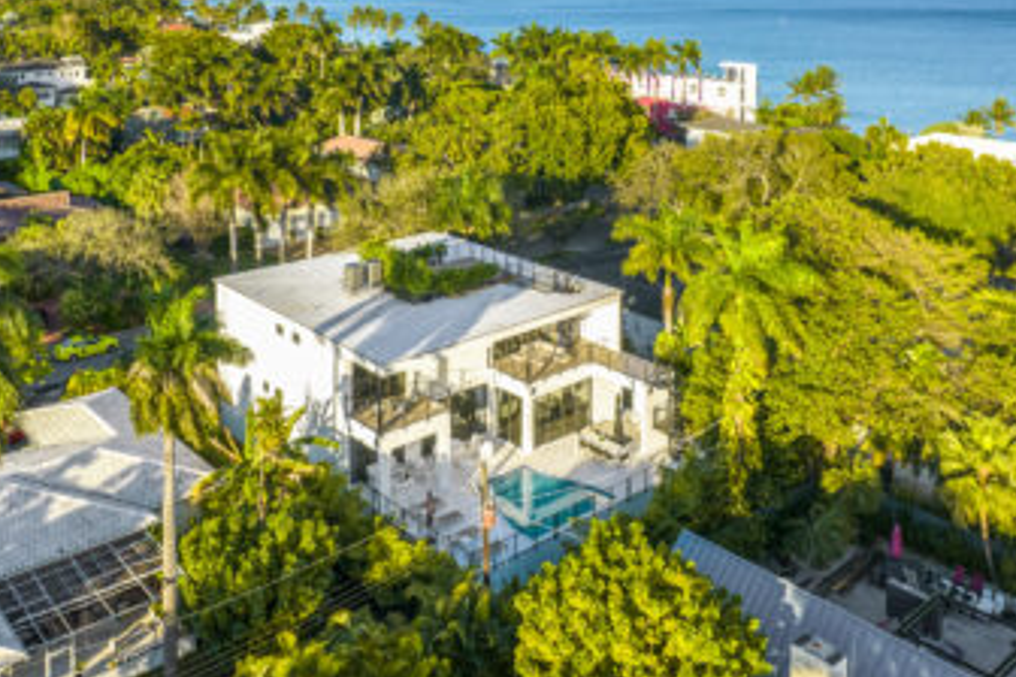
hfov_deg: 58.7
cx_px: 496
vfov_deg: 40.9
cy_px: 260
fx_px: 903
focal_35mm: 32
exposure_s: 1/1600
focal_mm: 8.38
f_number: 2.8
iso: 100
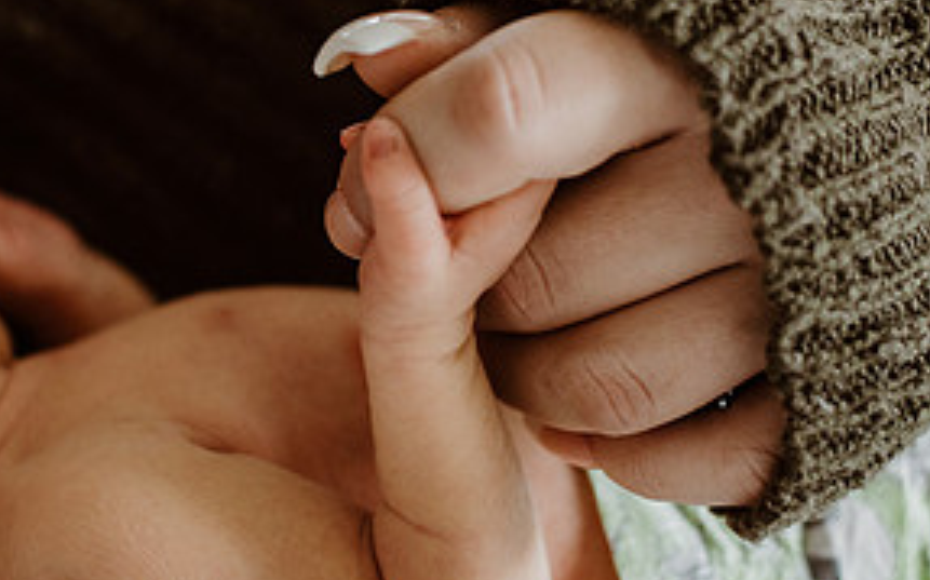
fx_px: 2609
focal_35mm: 103
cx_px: 305
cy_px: 245
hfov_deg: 20.1
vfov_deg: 12.7
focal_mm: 50
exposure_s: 1/200
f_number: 2.8
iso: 640
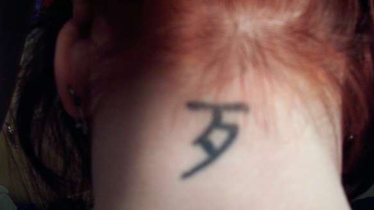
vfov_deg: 31.1
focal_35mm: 38
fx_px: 377
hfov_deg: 52.8
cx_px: 187
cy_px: 128
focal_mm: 5.6
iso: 160
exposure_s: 1/23.9
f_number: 2.7
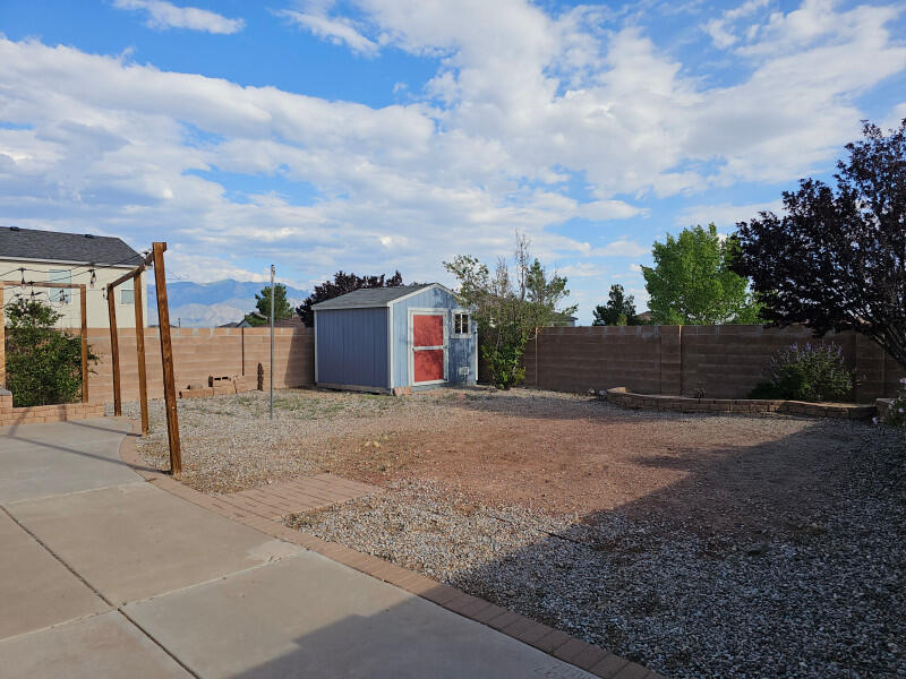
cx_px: 453
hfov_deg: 73.9
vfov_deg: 58.9
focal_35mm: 23
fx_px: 602
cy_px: 340
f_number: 1.7
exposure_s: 1/843
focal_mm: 6.3
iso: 10
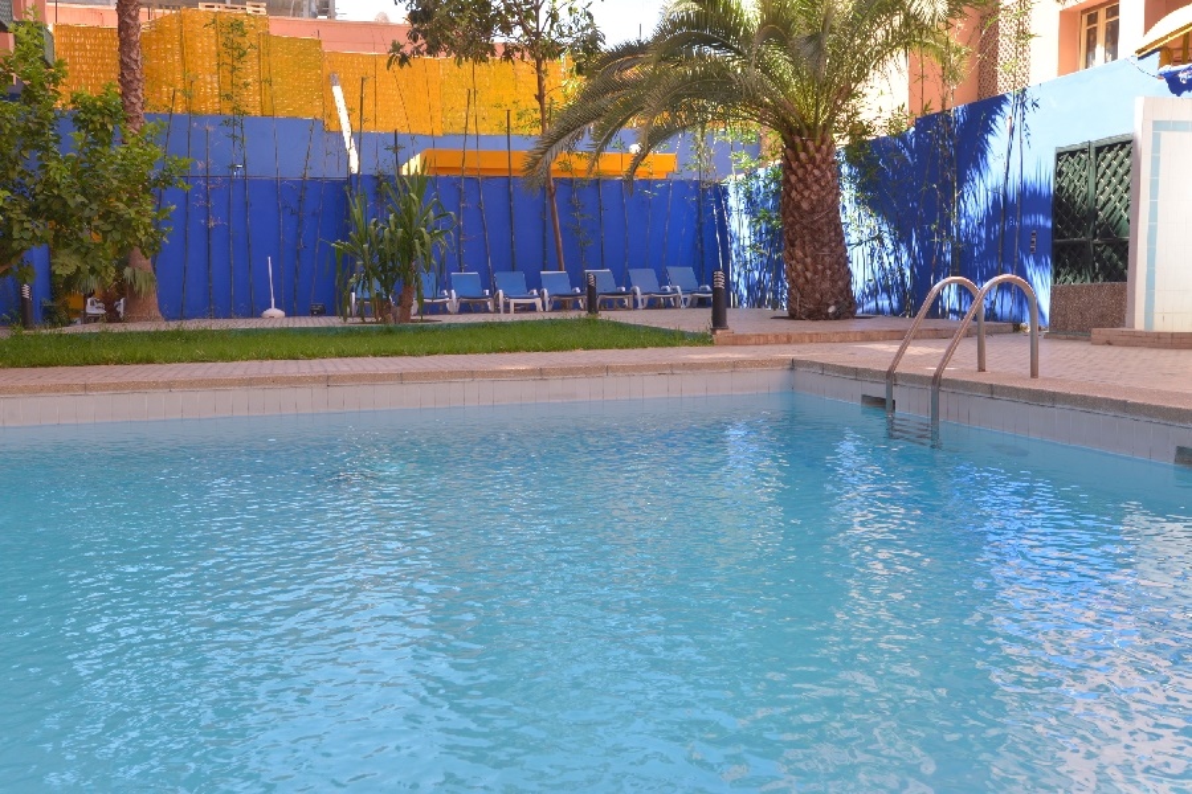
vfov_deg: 41.1
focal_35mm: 32
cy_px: 397
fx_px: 1059
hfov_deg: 58.7
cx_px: 596
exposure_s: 1/90
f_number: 11
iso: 400
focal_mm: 32
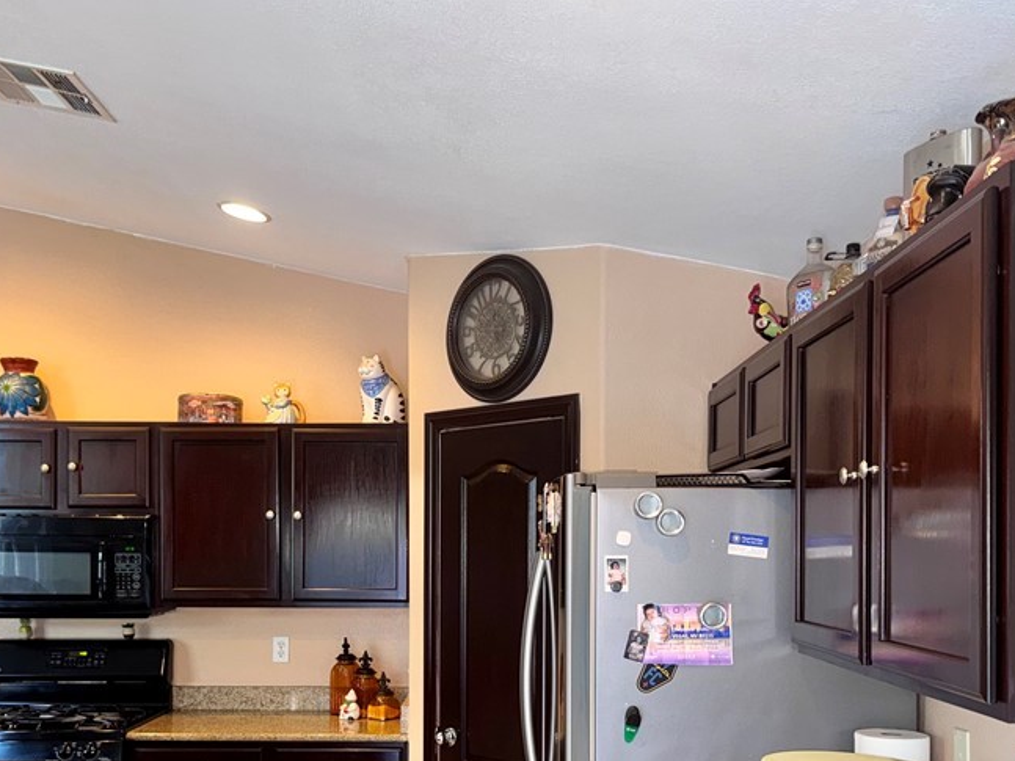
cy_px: 540
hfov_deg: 48.9
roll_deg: -0.8
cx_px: 460
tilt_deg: +0.2
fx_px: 1114
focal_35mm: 38
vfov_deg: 37.1
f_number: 1.78
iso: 100
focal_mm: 6.76
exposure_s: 1/15
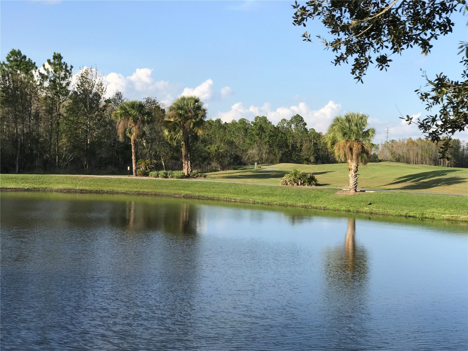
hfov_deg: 33.8
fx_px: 771
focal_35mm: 57
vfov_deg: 25.7
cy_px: 176
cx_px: 234
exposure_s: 1/577
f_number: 2.8
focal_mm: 6.6
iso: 20
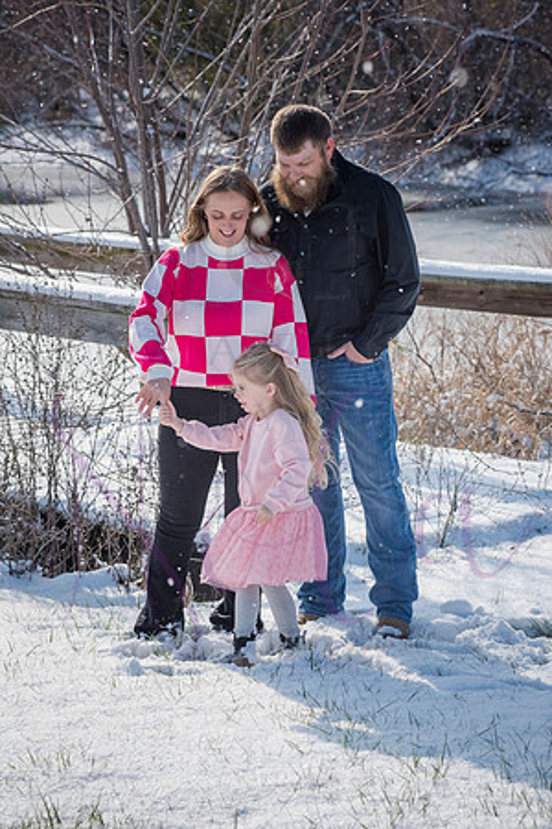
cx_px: 276
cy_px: 414
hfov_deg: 11.4
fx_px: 2760
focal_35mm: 120
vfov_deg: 17.1
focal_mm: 120
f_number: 9
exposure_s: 1/2000
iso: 640
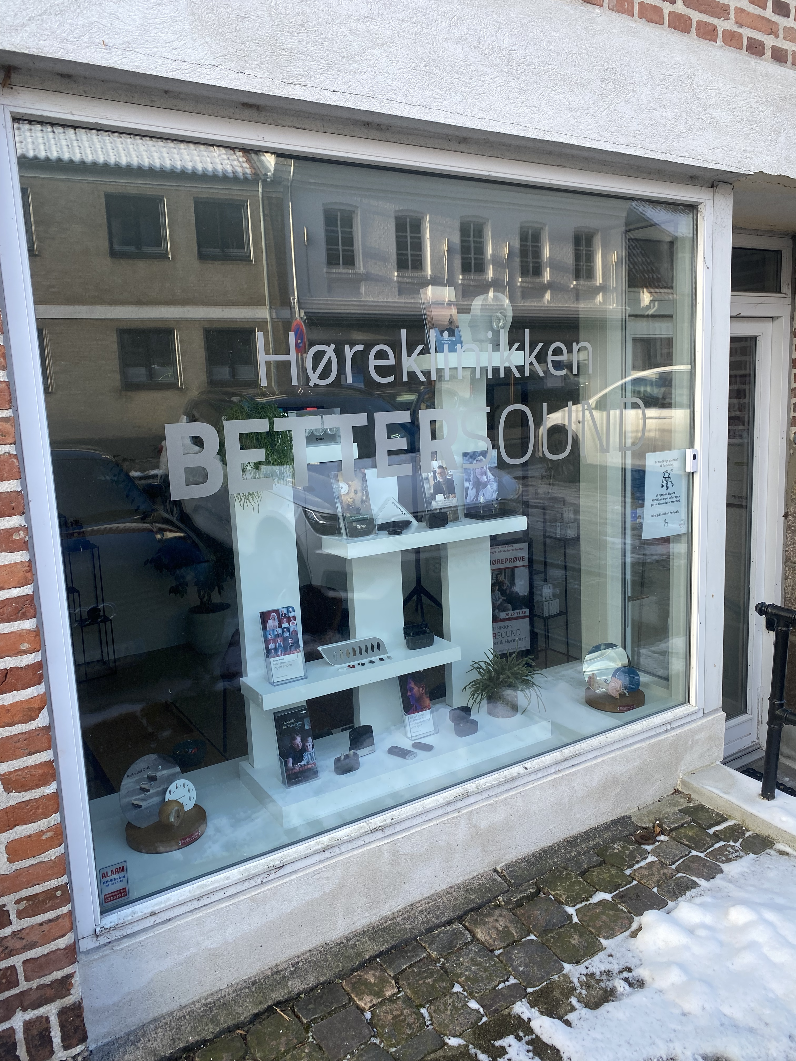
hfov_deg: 53.1
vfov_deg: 67.3
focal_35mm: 26
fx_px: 797
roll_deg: +1.0
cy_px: 530
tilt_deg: -7.4
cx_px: 398
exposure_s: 1/223
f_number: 1.8
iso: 32
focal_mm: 4.25
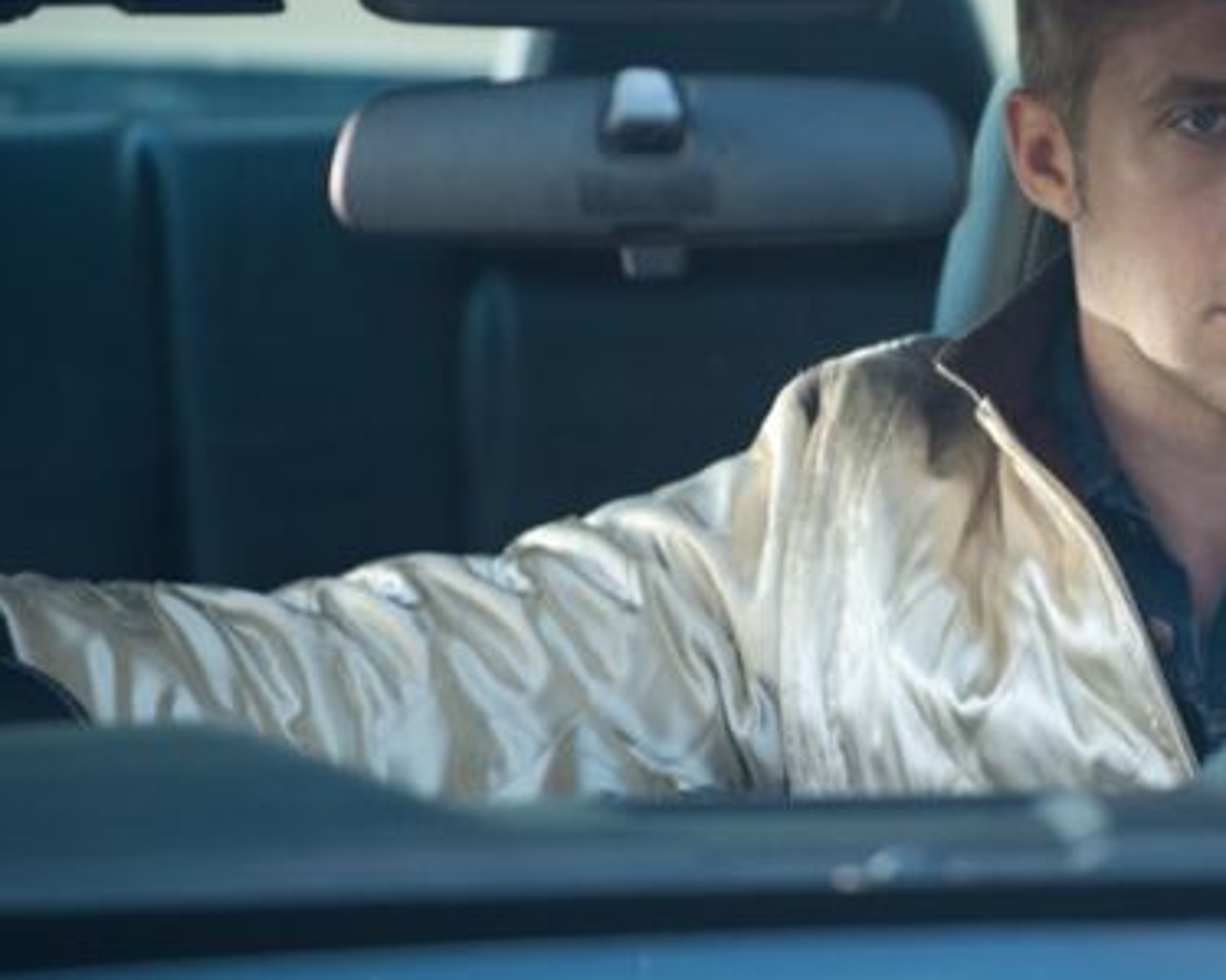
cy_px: 544
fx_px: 13966
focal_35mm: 385
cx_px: 1046
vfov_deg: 4.0
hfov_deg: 5.0
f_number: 2.8
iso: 400
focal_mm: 200
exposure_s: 1/200
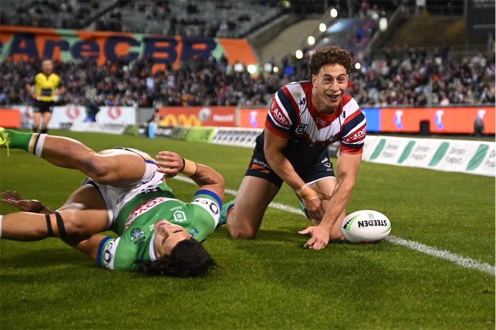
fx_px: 895
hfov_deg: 31.0
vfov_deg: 20.9
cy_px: 165
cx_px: 248
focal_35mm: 65
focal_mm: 65
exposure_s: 1/1250
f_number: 2.8
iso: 5000
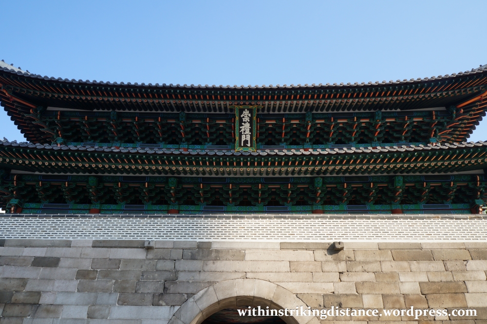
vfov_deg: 47.8
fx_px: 365
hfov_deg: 67.4
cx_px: 244
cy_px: 162
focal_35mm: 27
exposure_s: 1/100
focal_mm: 18
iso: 200
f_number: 11
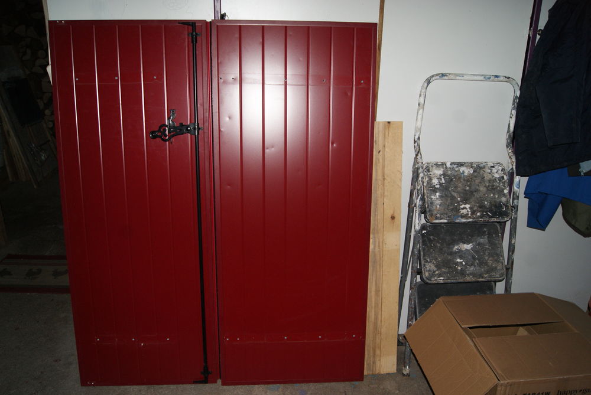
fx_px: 444
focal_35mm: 27
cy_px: 198
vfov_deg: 48.0
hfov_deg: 67.3
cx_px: 296
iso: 400
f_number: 5.6
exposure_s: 1/60
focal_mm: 18
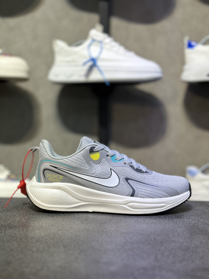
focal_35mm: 48
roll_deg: -0.4
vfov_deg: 39.7
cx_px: 104
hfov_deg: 30.3
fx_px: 386
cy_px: 140
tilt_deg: -2.7
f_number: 1.78
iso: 80
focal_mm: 6.86
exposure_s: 1/366
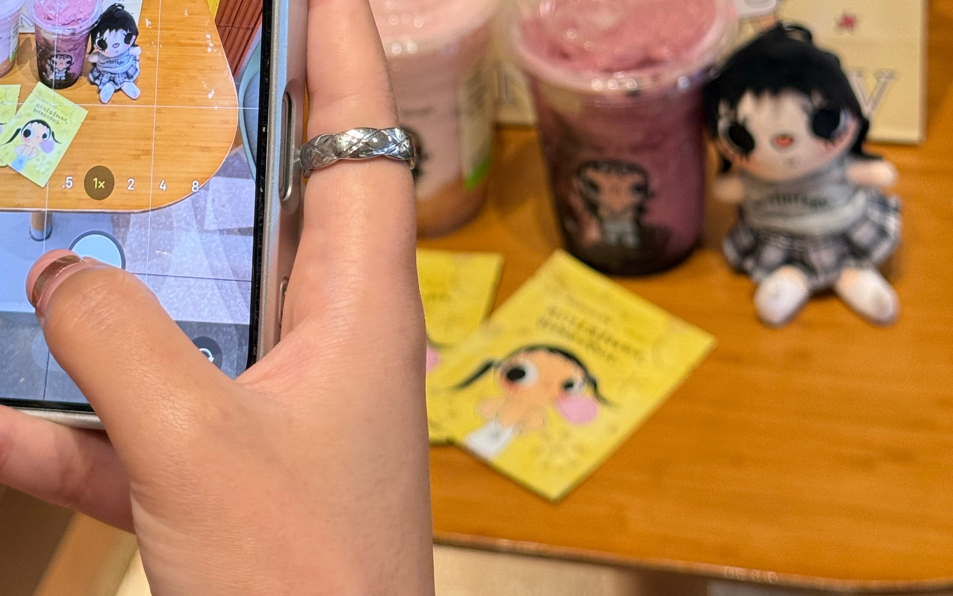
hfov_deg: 25.5
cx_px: 390
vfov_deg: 15.5
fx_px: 2104
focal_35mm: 81
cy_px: -119
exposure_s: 1/60
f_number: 1.78
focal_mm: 6.76
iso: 100
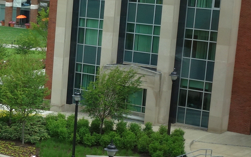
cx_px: -131
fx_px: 814
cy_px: 86
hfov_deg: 16.0
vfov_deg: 11.0
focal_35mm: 119
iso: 125
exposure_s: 1/200
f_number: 5.6
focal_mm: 11.46
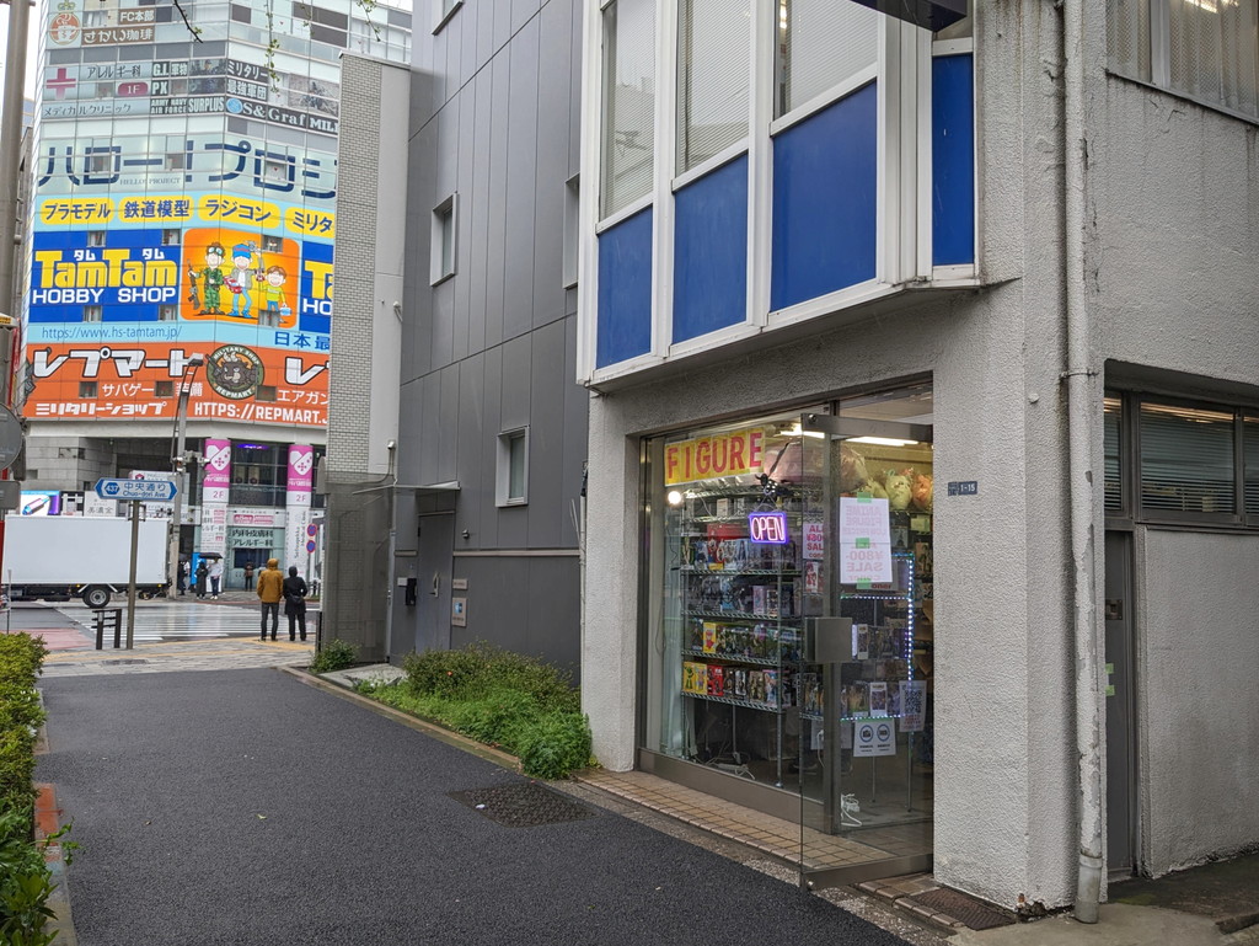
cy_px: 473
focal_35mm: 27
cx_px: 630
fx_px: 982
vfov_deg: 51.4
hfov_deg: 65.3
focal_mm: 4.38
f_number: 1.73
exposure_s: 1/300
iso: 50
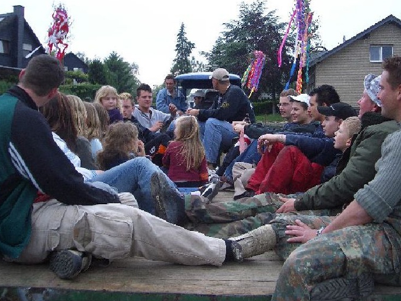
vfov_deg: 35.1
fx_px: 475
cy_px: 130
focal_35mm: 41
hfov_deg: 45.7
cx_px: 219
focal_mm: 5.8
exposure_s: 1/160
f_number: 2.6
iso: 50
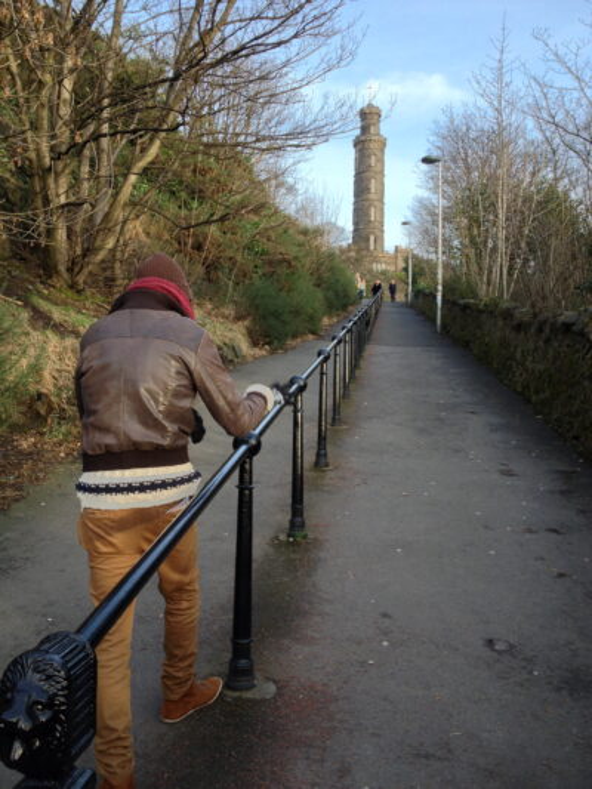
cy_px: 394
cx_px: 296
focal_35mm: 35
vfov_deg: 52.6
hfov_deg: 40.7
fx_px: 798
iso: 50
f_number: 2.4
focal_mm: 4.28
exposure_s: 1/120
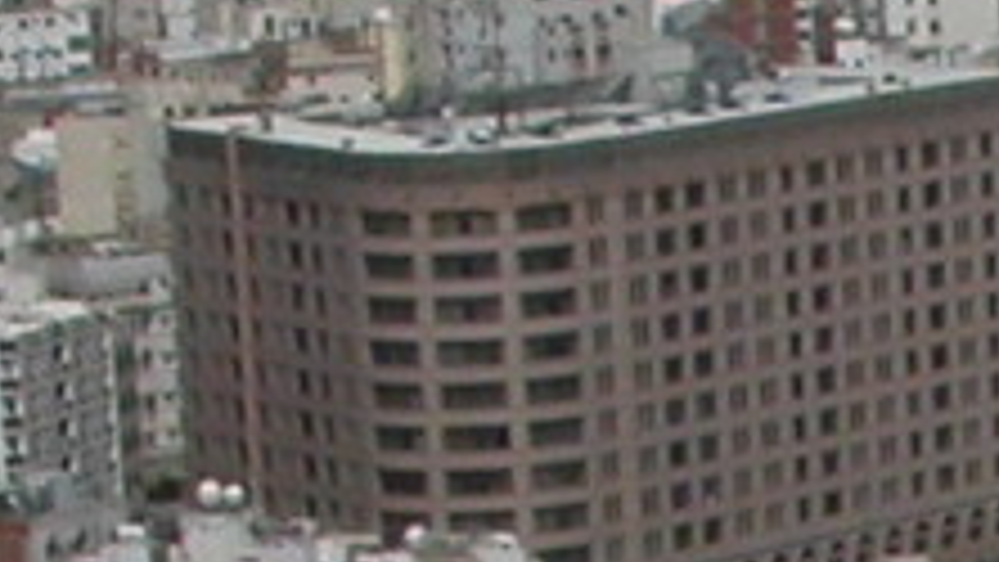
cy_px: 1479
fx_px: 7896
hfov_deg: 6.9
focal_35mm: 298
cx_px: 2133
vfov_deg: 4.0
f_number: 7.5
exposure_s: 1/1511
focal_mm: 7.85
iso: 100
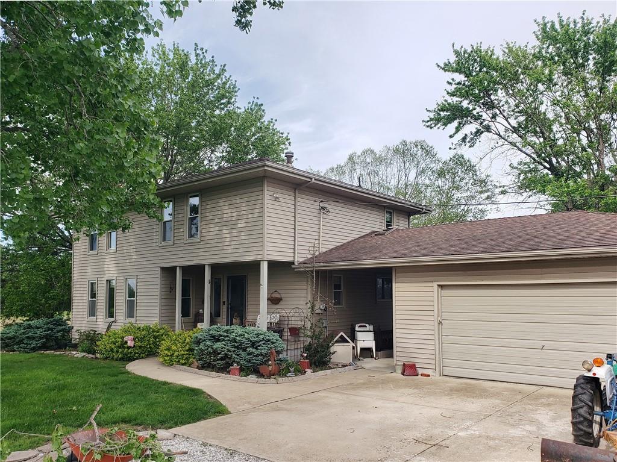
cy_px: 231
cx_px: 308
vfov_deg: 53.0
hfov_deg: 67.3
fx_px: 463
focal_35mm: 26
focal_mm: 4.3
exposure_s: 1/986
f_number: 2.4
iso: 50
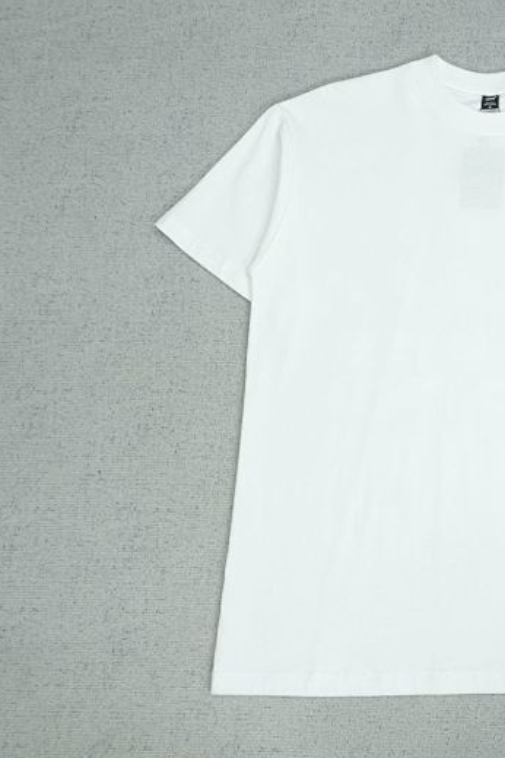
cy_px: 388
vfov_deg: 51.9
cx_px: 492
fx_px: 778
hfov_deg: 33.3
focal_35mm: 37
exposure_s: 1/160
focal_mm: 16
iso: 1000
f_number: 8
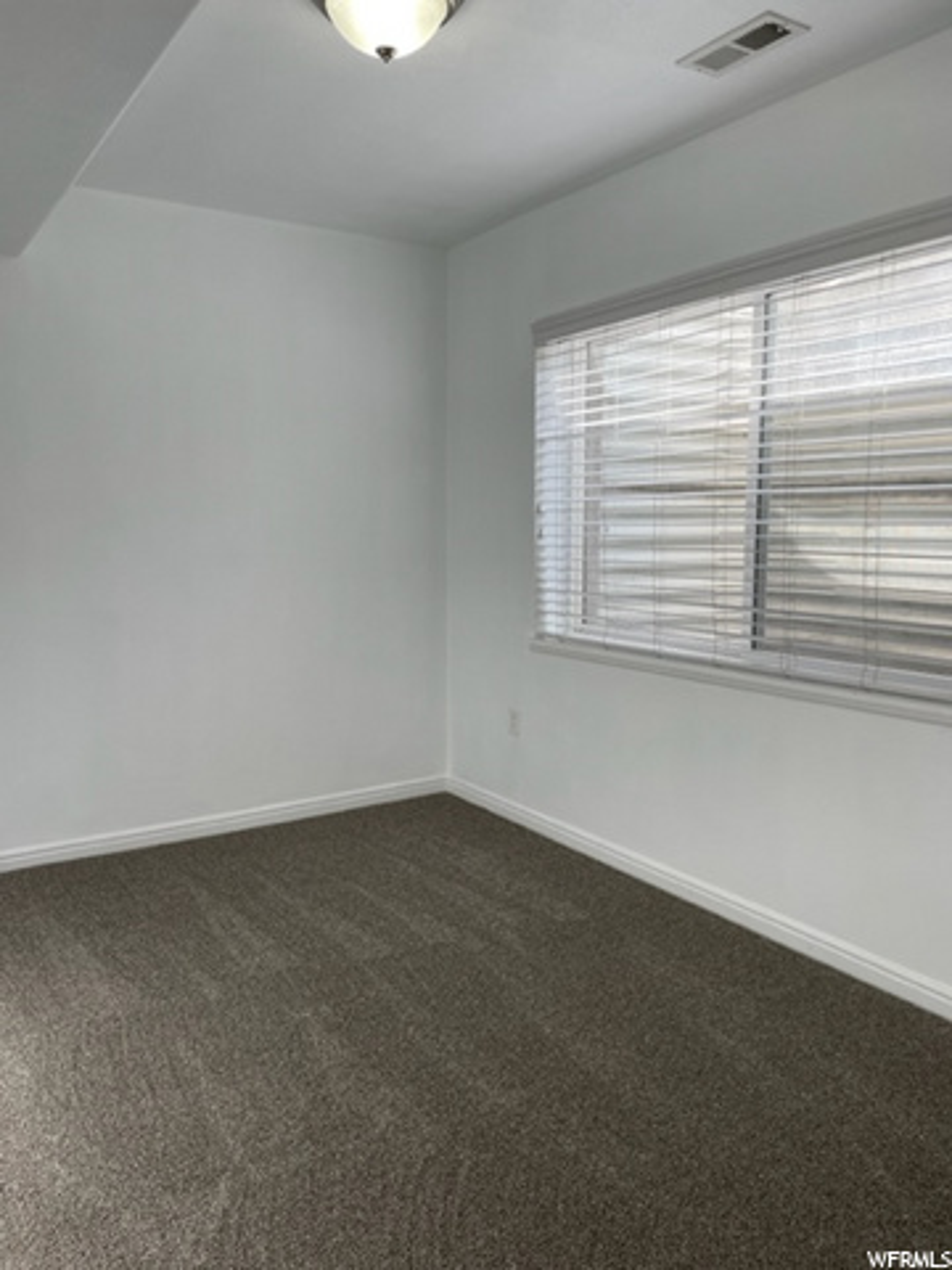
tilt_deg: -6.7
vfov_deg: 67.3
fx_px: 953
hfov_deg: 53.1
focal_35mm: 26
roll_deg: +0.2
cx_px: 476
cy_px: 635
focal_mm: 4.2
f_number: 1.6
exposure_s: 1/137
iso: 32
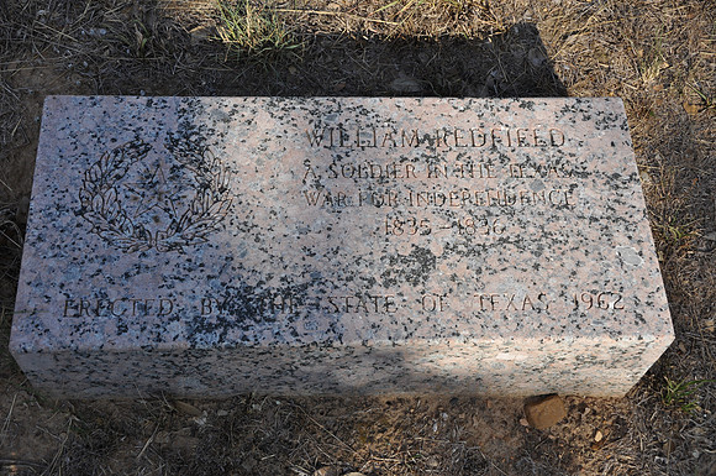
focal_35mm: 48
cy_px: 238
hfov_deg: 41.2
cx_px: 358
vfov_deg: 28.0
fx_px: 953
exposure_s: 1/160
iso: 200
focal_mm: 32
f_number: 6.3
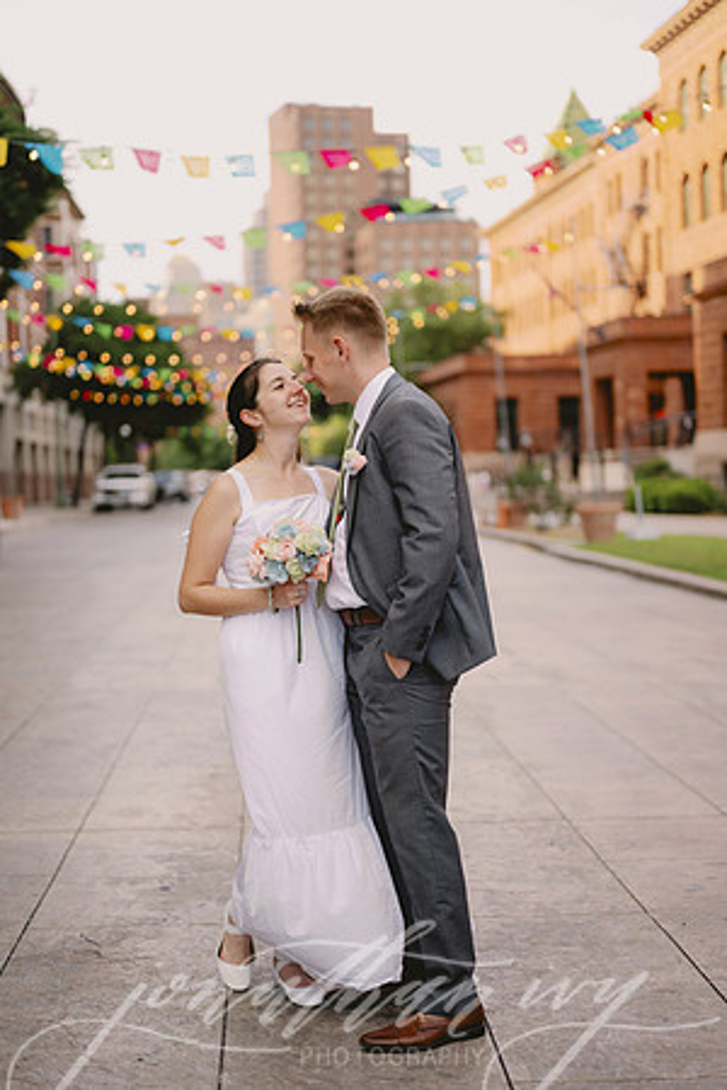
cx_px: 364
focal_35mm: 50
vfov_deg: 39.6
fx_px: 1514
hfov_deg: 27.0
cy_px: 545
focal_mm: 50
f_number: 1.8
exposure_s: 1/800
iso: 100
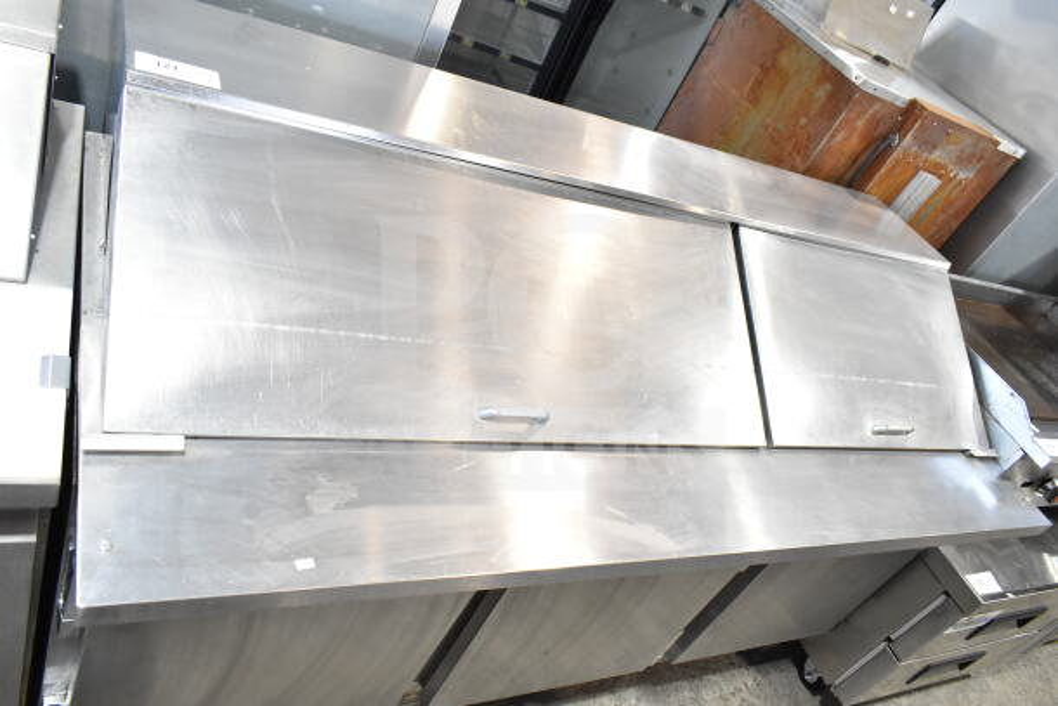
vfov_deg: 48.0
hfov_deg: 67.4
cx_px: 529
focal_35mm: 27
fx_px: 794
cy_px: 353
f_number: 5
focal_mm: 18
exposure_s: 1/100
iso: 1600
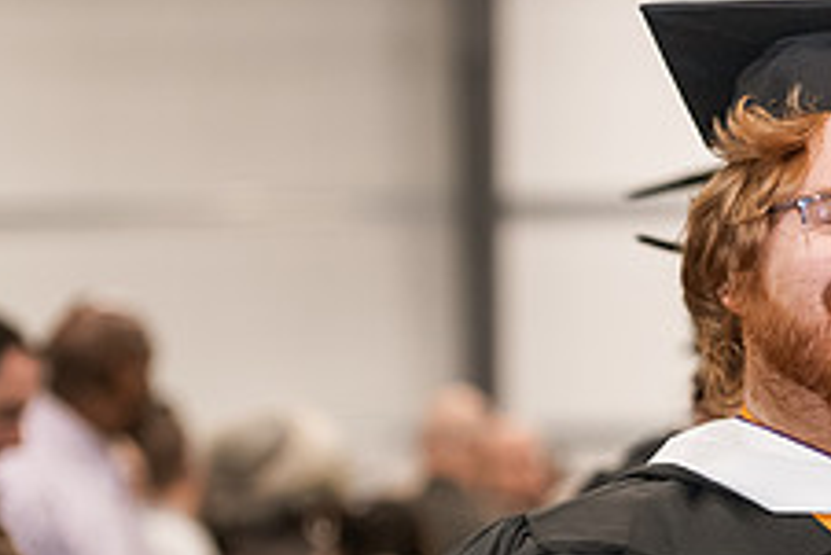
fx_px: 5936
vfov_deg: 5.4
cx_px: 901
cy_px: 395
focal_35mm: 257
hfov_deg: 8.0
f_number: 3.2
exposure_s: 1/200
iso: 2000
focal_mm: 100
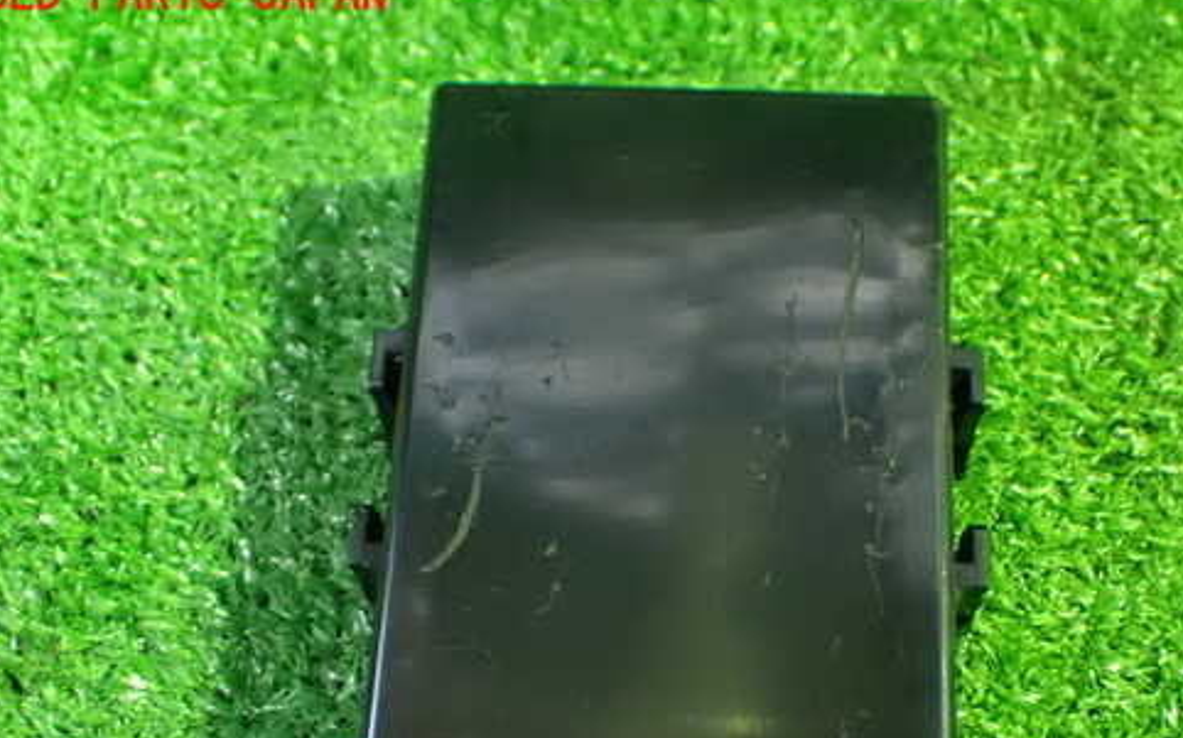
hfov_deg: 32.9
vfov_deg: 20.8
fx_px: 1998
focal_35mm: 62
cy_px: 515
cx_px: 677
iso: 1600
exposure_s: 1/20
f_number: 3.1
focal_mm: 8.4
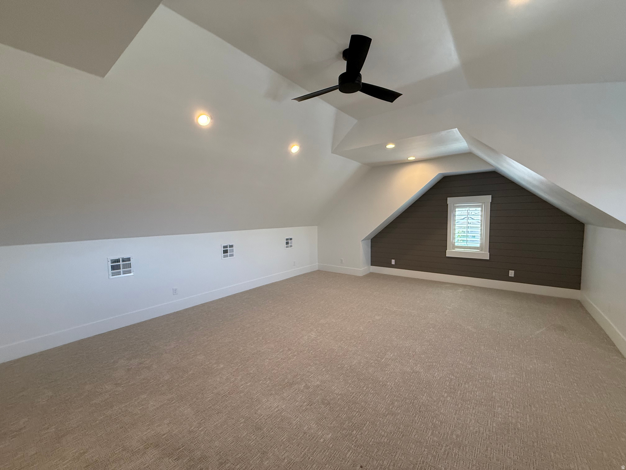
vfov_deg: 85.7
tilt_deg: -3.6
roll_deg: +1.3
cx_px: 313
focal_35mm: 14
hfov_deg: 102.1
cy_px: 235
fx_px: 253
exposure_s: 1/120
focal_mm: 2.22
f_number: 2.2
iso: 250
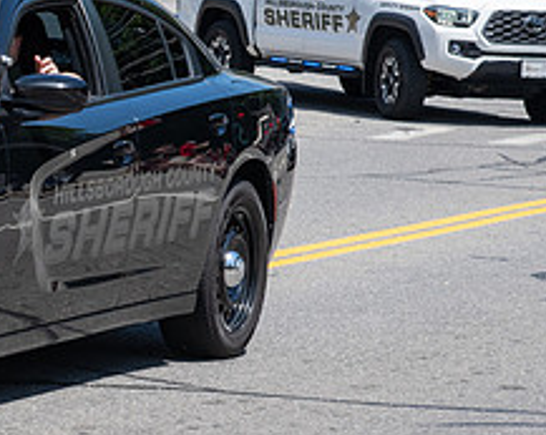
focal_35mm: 213
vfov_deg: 7.2
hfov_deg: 9.0
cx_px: -10
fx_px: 3437
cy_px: 161
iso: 400
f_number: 11
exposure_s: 1/640
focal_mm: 70
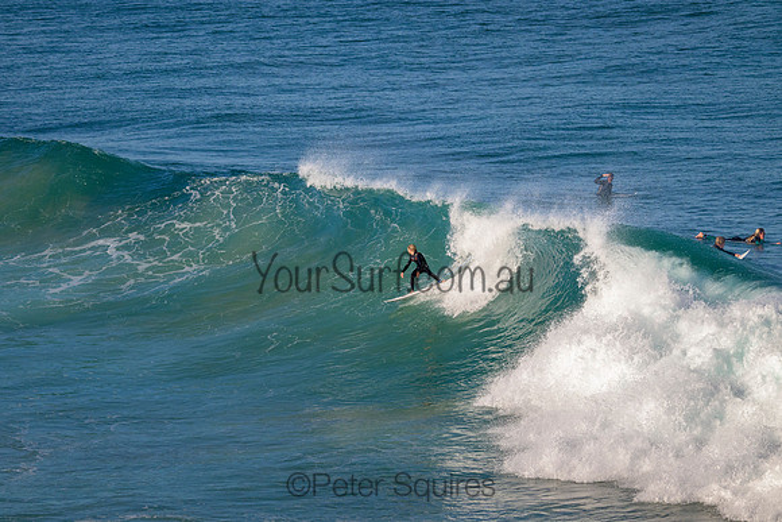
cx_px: 391
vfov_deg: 4.6
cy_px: 261
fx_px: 6518
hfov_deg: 6.9
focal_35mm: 300
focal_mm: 300
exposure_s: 1/2000
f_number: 11
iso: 1400
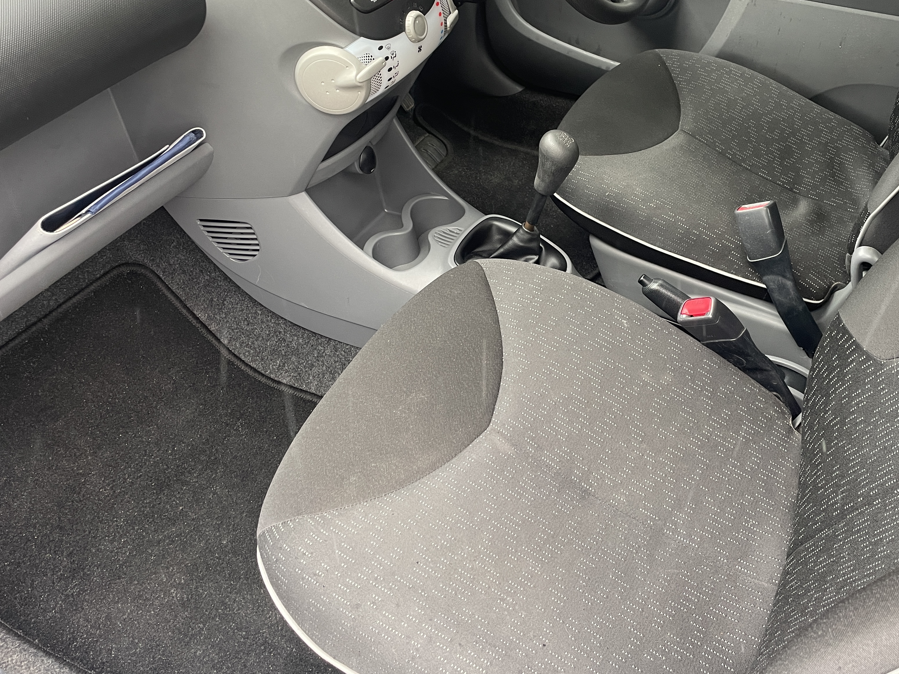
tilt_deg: -37.9
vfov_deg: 41.4
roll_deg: +1.7
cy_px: 243
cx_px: 535
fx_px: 883
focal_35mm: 34
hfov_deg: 53.6
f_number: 1.6
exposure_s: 1/60
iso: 160
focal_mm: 4.2
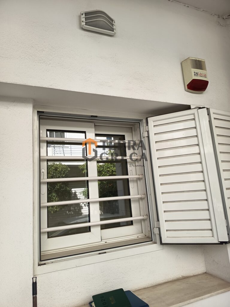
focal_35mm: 24
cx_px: 115
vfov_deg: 71.6
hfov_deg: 56.8
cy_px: 154
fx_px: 213
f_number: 1.7
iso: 50
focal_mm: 5.27
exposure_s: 1/110
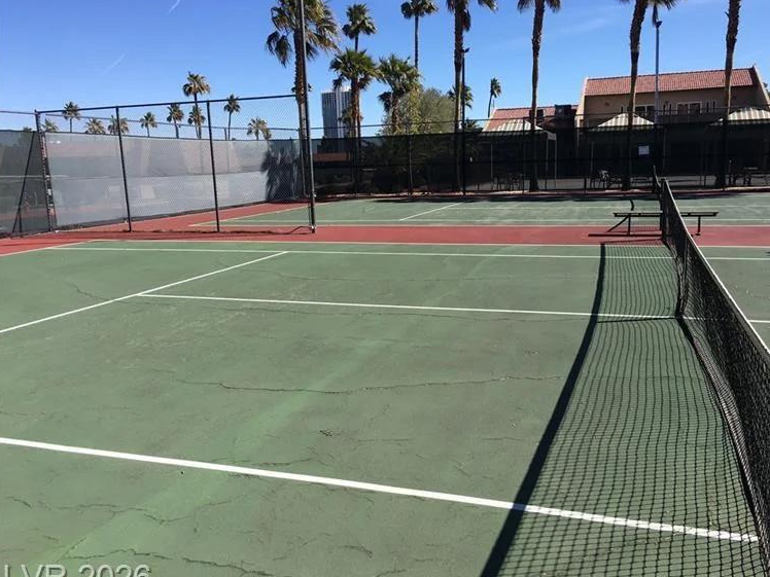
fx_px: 690
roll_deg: +1.6
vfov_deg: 45.4
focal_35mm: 31
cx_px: 408
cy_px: 293
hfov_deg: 58.3
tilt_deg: -10.2
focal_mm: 4.15
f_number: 2.2
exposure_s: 1/1748
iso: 25
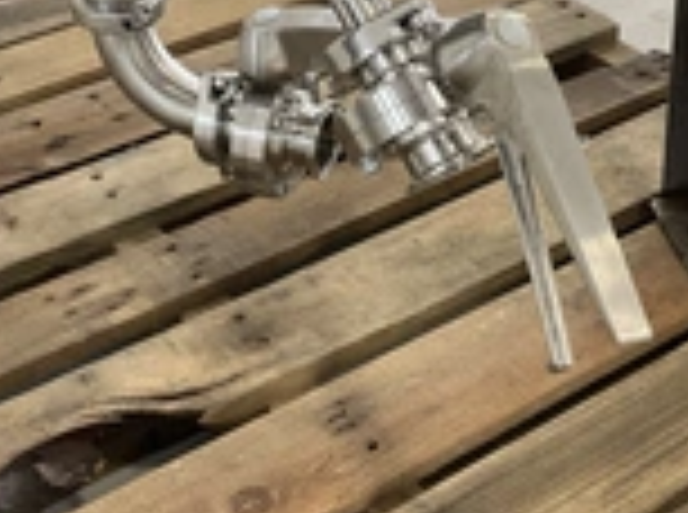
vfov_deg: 19.1
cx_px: 409
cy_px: 81
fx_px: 1507
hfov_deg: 25.7
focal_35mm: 76
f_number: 1.8
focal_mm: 3
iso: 64
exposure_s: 1/92
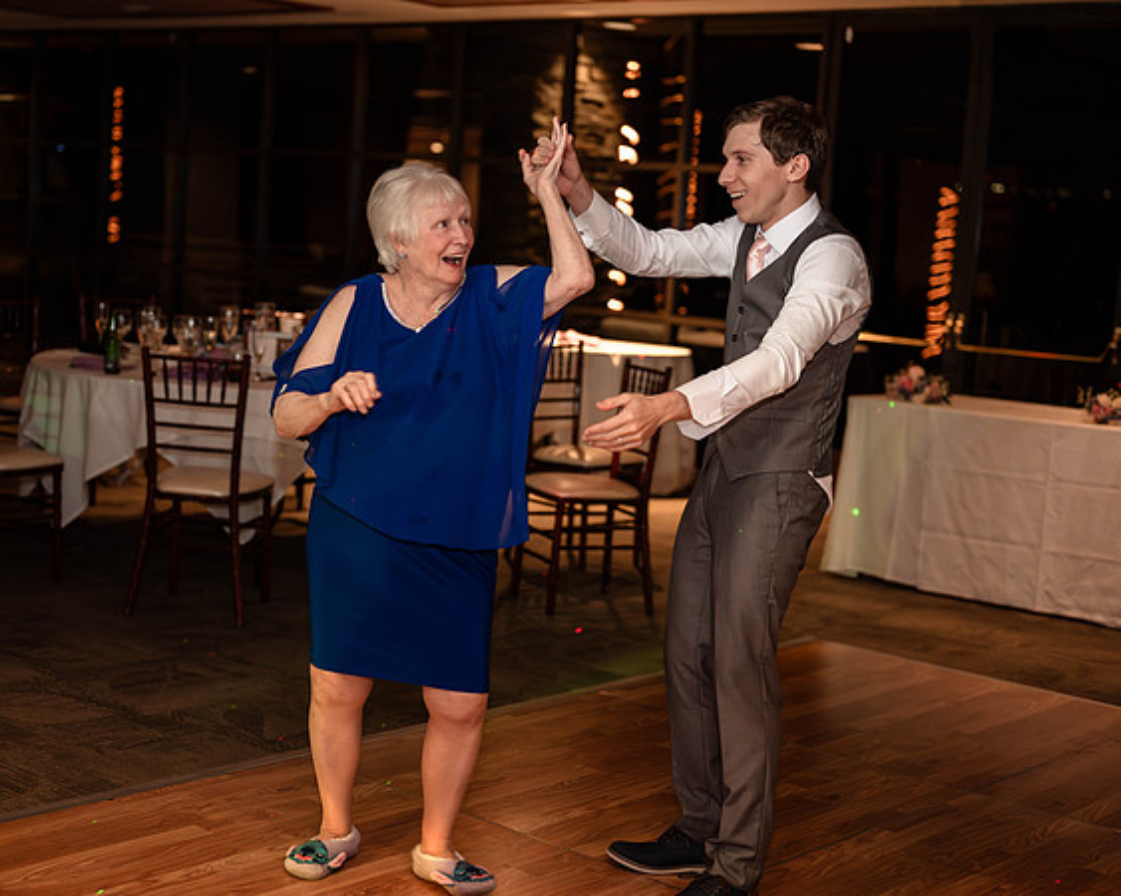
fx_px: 1868
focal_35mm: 56
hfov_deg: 33.3
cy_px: 448
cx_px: 459
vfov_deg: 27.0
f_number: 2.2
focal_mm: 50
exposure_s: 1/125
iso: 1600
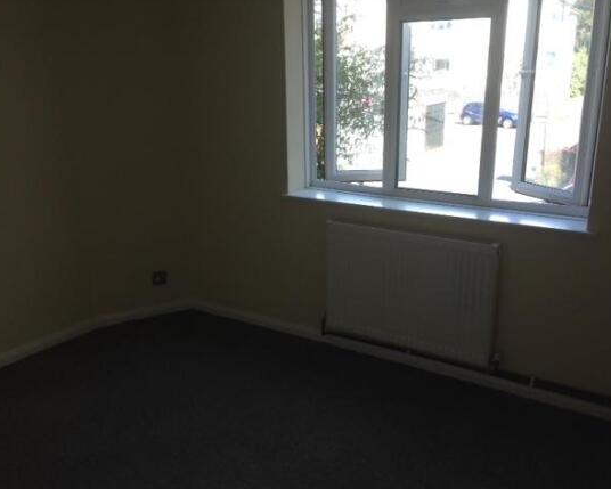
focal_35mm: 35
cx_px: 321
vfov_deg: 42.2
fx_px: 633
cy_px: 246
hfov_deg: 51.5
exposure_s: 1/136
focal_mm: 4.12
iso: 50
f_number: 2.4
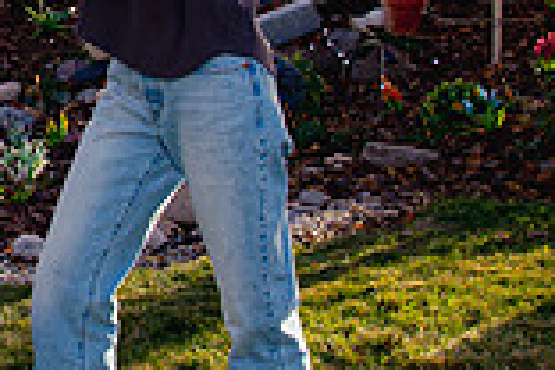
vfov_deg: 10.5
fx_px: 1989
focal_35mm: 129
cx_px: -104
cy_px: -24
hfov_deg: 15.3
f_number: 8
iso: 500
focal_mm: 27
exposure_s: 1/320
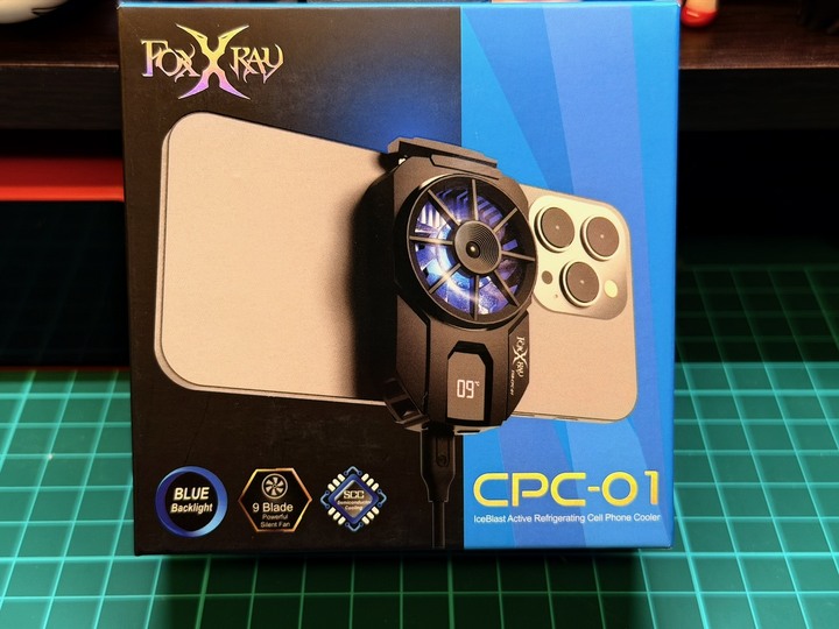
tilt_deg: -38.7
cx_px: 420
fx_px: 1163
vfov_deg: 30.3
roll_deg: -0.1
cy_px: 314
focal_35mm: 48
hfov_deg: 39.7
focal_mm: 6.76
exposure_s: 1/60
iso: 200
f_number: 1.78
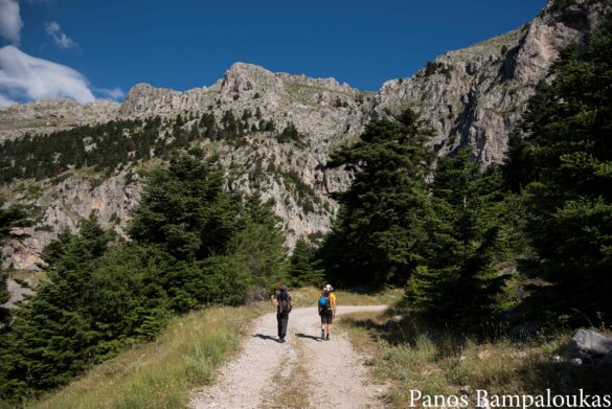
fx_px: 510
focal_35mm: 30
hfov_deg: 61.9
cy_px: 204
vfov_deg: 43.7
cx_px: 306
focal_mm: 30
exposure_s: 1/1250
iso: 100
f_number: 4
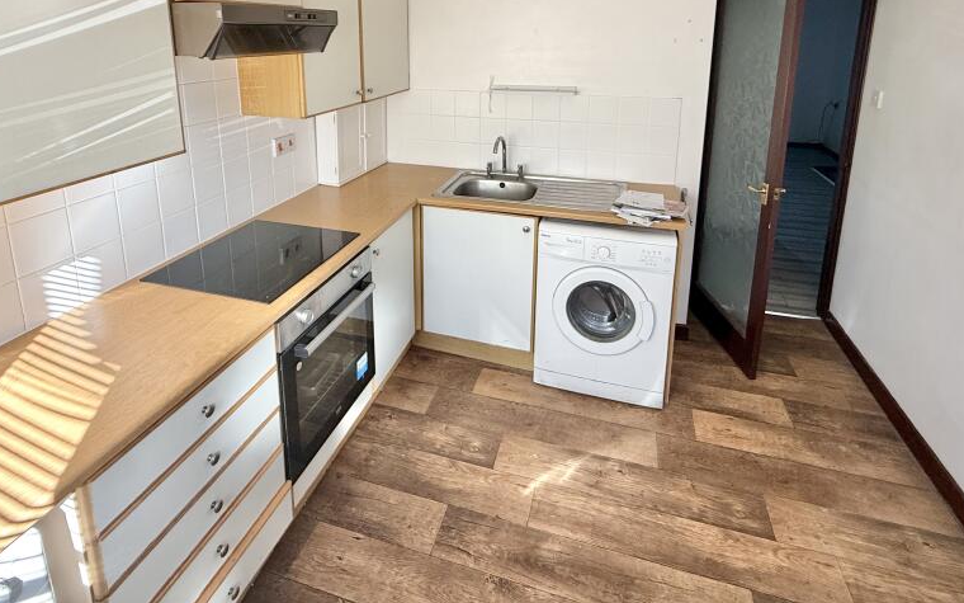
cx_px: 469
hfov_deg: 85.0
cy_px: 137
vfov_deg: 56.2
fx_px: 525
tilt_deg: -9.4
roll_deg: -0.6
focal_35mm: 20
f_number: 2.2
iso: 125
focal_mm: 2.22
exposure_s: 1/99
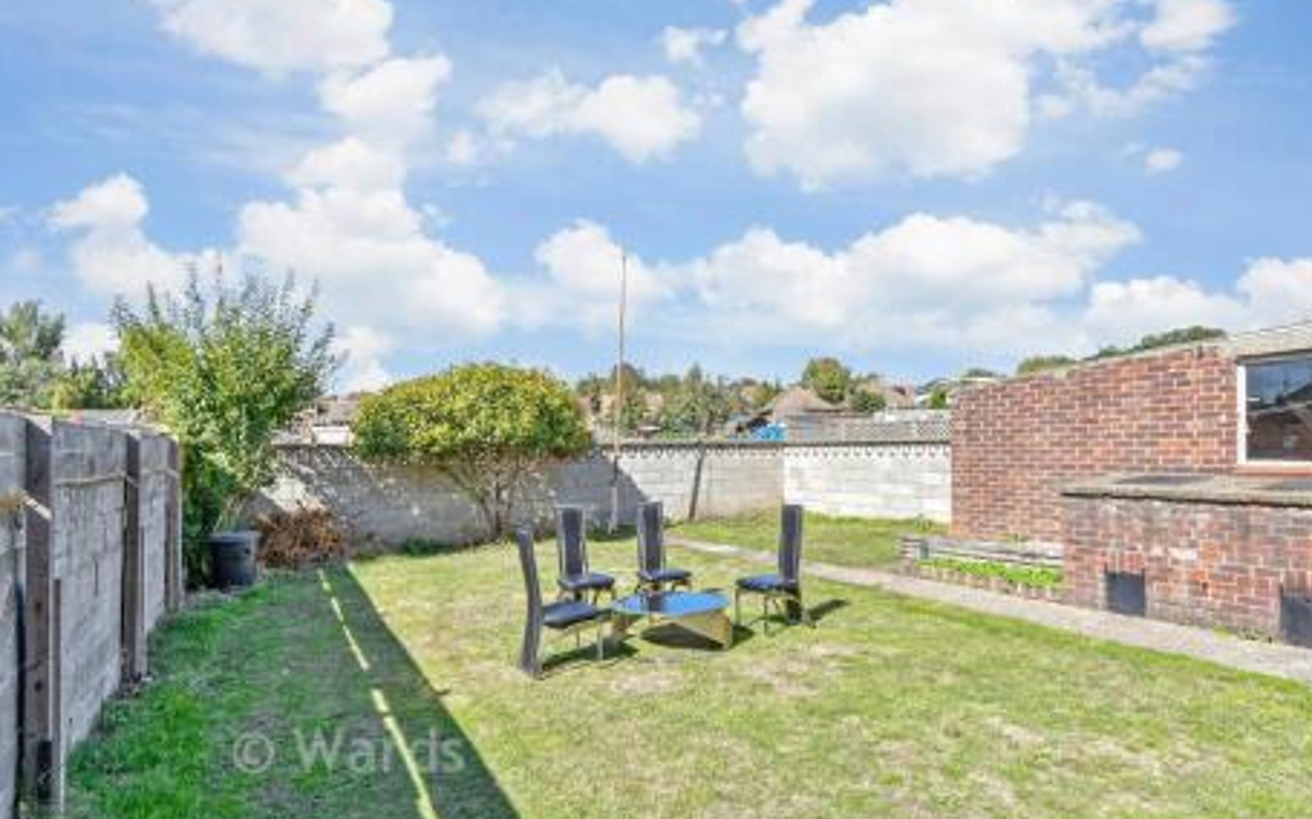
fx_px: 572
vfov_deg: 71.1
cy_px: 437
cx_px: 678
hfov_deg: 97.8
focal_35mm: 16
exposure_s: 1/160
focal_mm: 10
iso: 160
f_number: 8
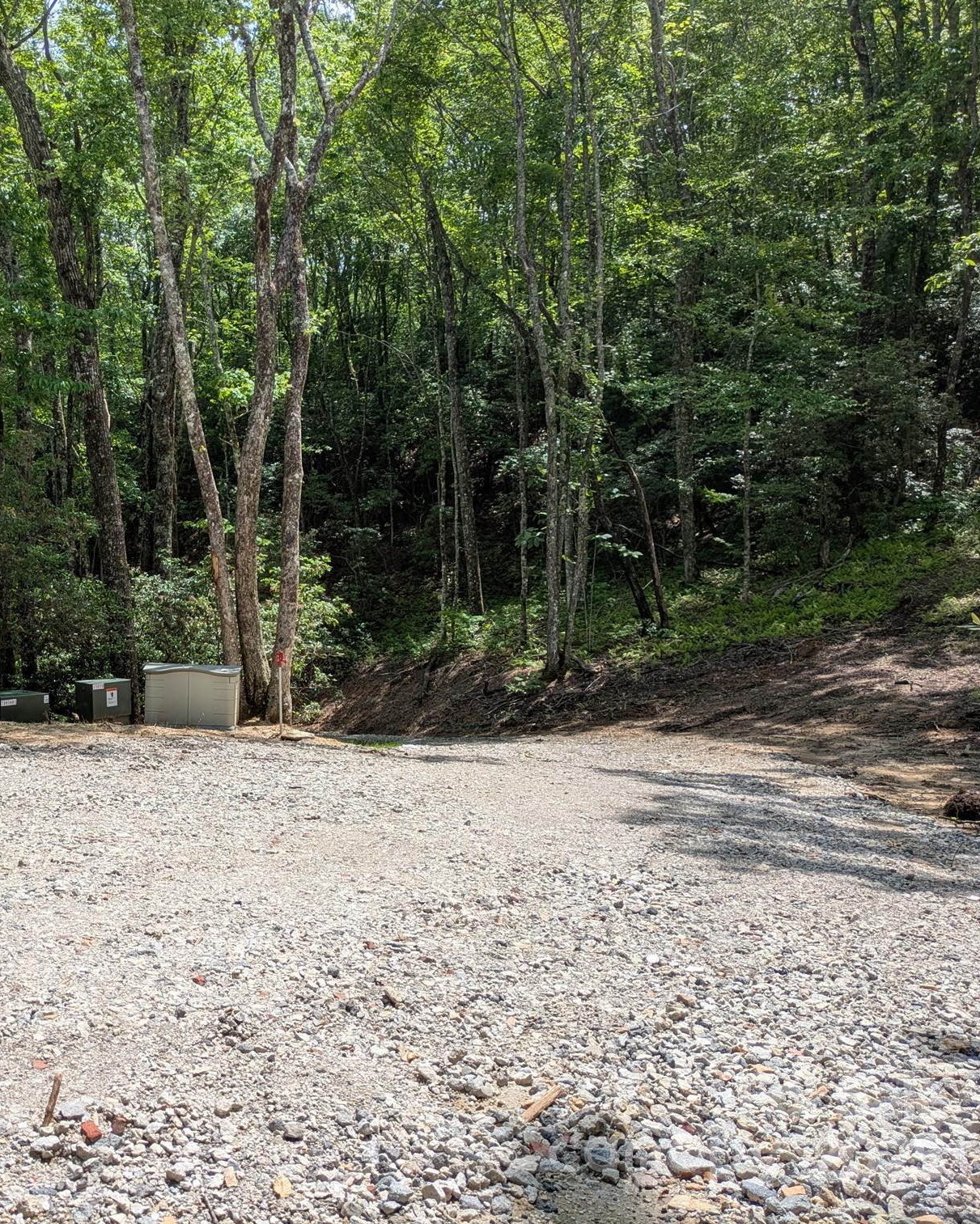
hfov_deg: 42.3
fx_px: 1196
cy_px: 604
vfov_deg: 54.2
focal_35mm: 33
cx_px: 178
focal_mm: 5.43
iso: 50
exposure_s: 1/1166
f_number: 1.89
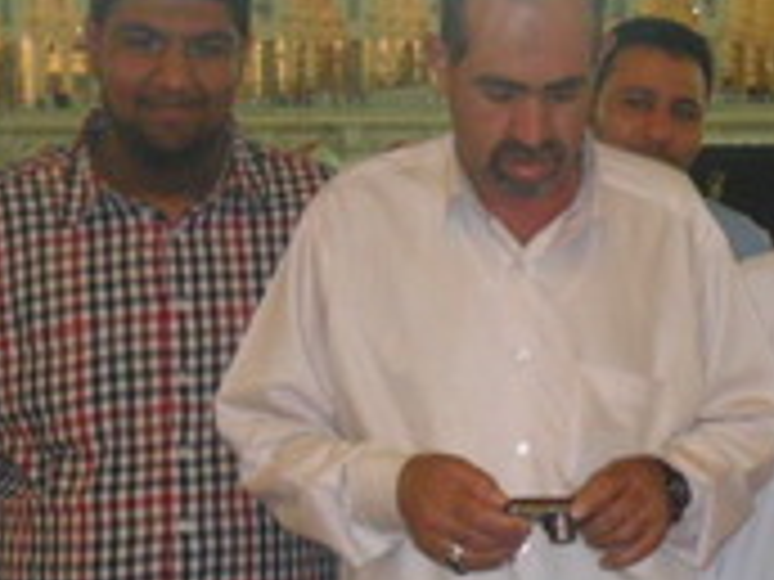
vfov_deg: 12.8
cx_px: 999
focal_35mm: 116
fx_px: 2594
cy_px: 310
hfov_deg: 16.1
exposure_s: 1/45
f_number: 3
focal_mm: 6.3
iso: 200
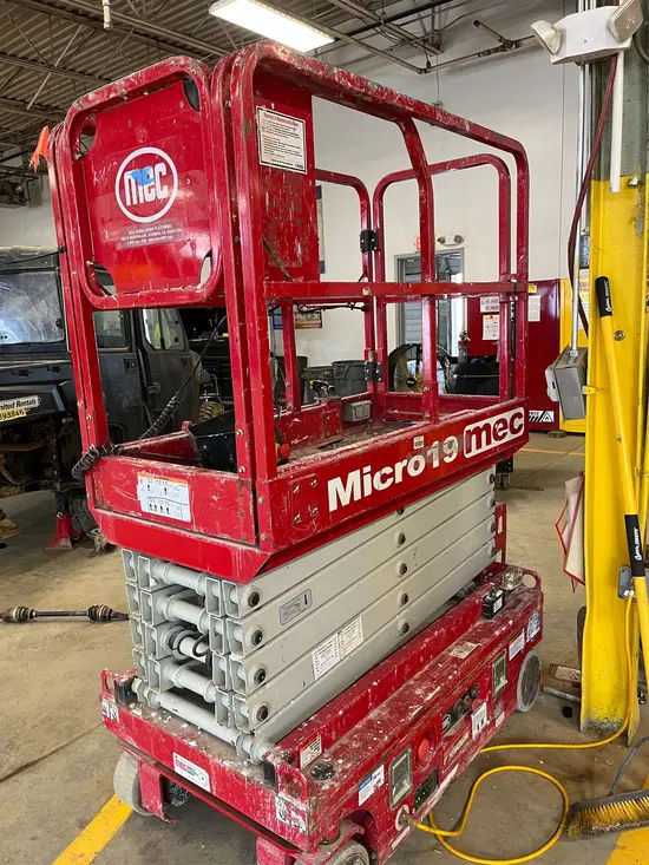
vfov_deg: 67.3
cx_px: 324
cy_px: 432
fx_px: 650
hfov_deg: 53.1
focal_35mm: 26
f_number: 1.6
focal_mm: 5.1
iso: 100
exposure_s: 1/60
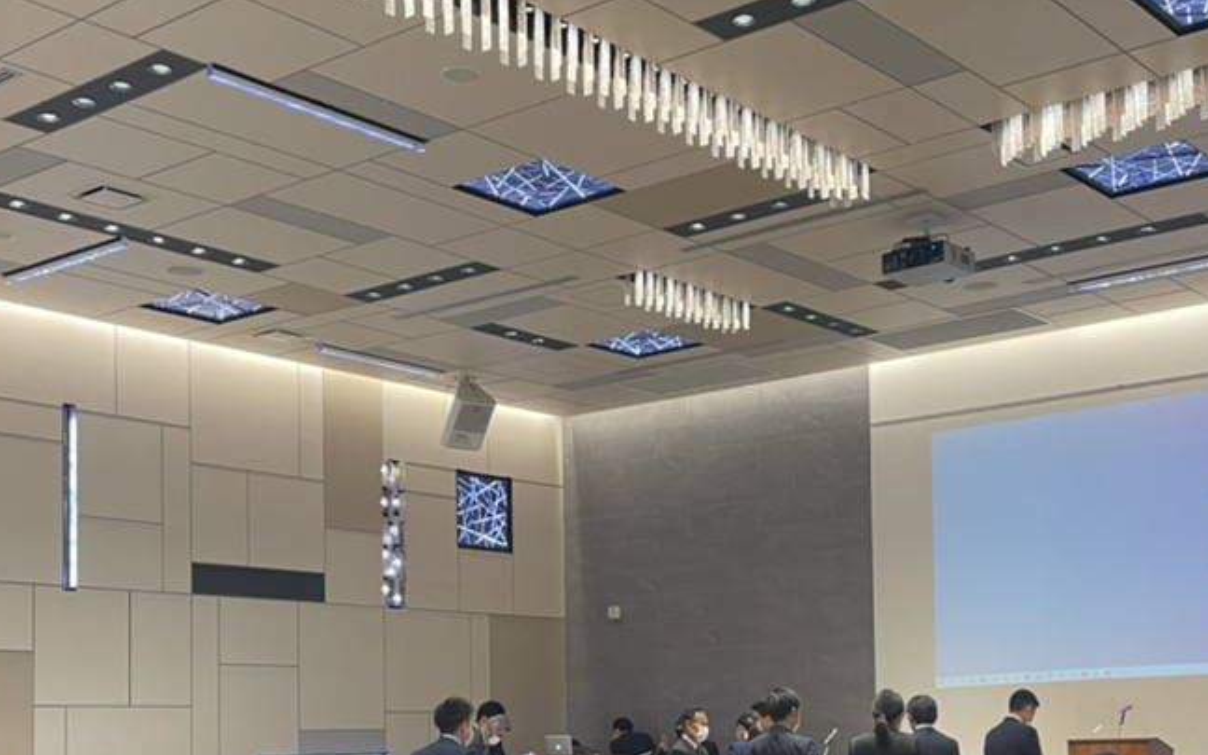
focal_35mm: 51
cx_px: 679
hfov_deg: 39.5
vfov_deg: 24.7
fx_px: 1679
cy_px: 656
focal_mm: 4.2
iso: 80
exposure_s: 1/60
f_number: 1.6
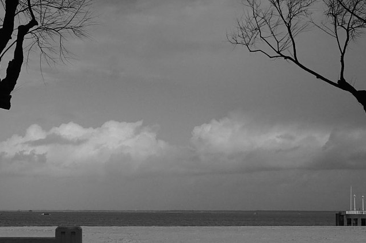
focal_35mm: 73
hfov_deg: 27.7
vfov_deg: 18.6
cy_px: 144
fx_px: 742
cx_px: 155
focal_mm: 29
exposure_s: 1/8000
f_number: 9
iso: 1600
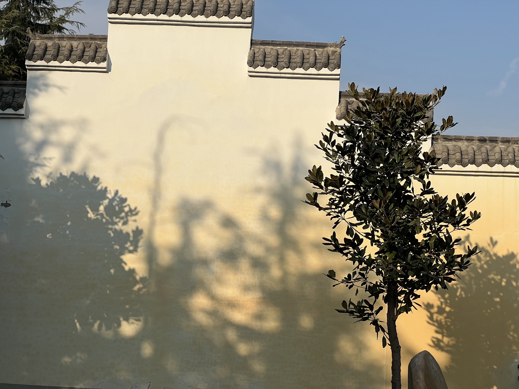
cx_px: 260
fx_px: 1154
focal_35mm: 77
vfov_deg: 19.1
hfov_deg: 25.3
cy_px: 194
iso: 32
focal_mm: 9
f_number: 2.8
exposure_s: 1/1220
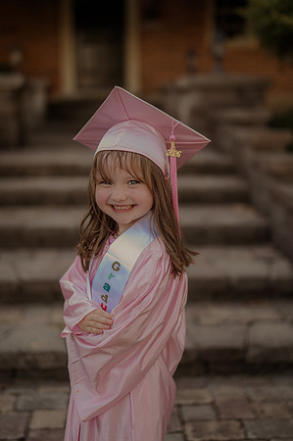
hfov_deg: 26.9
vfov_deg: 39.6
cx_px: 146
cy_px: 220
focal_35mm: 50
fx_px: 612
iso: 80
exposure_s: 1/250
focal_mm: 50
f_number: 2
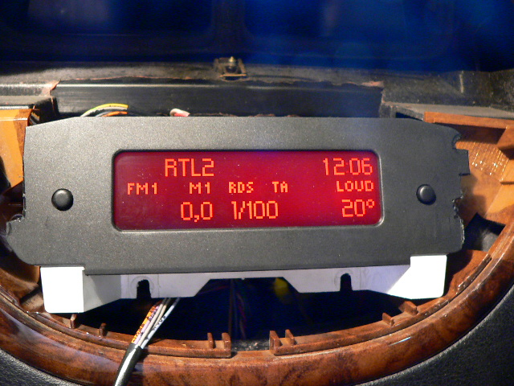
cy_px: 193
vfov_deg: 39.7
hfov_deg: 51.4
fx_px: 535
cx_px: 257
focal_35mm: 36
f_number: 2.8
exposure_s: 1/4
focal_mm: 6
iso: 200
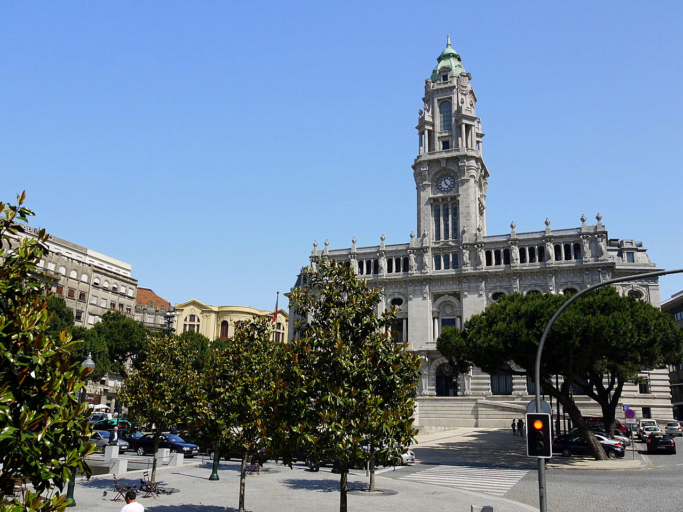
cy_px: 256
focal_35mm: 32
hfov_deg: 56.8
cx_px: 342
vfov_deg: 44.2
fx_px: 631
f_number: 7.1
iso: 100
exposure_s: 1/250
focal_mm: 16
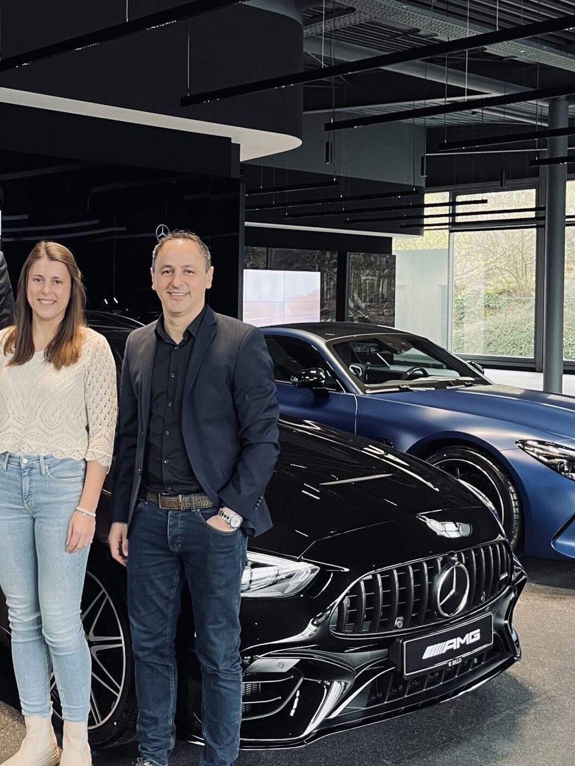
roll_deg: -0.6
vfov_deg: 40.3
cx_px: 140
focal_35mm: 47
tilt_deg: -2.6
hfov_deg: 30.3
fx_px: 1041
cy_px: 320
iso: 125
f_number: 1.6
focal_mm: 5.1
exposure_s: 1/81
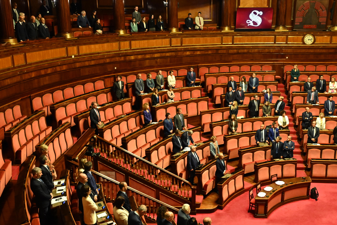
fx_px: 337
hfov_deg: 53.1
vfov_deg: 36.9
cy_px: 112
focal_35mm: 36
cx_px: 168
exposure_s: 1/160
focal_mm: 24
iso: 4000
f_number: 4
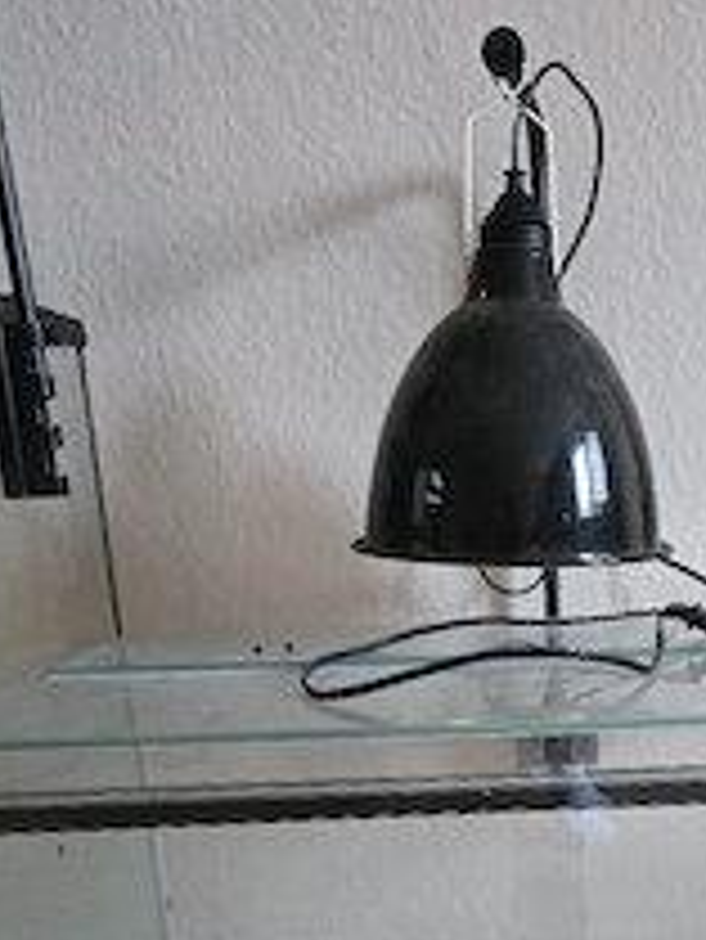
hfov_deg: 32.1
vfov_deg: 40.3
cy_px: 810
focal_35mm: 44
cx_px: 553
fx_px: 1195
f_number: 1.7
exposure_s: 1/101
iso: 1250
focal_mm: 6.3
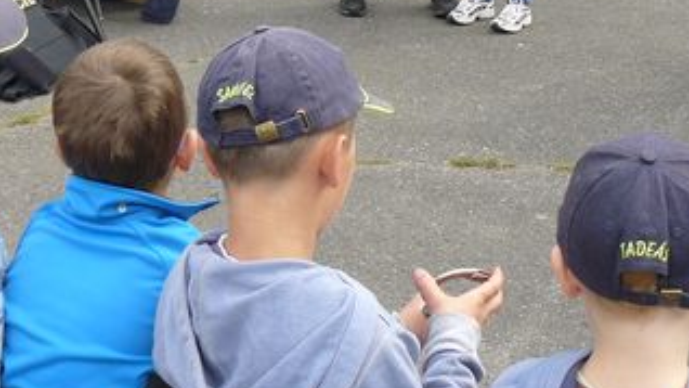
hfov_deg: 26.7
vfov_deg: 15.1
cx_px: 238
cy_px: 37
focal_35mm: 79
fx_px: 1444
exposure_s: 1/200
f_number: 4
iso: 100
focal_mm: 6
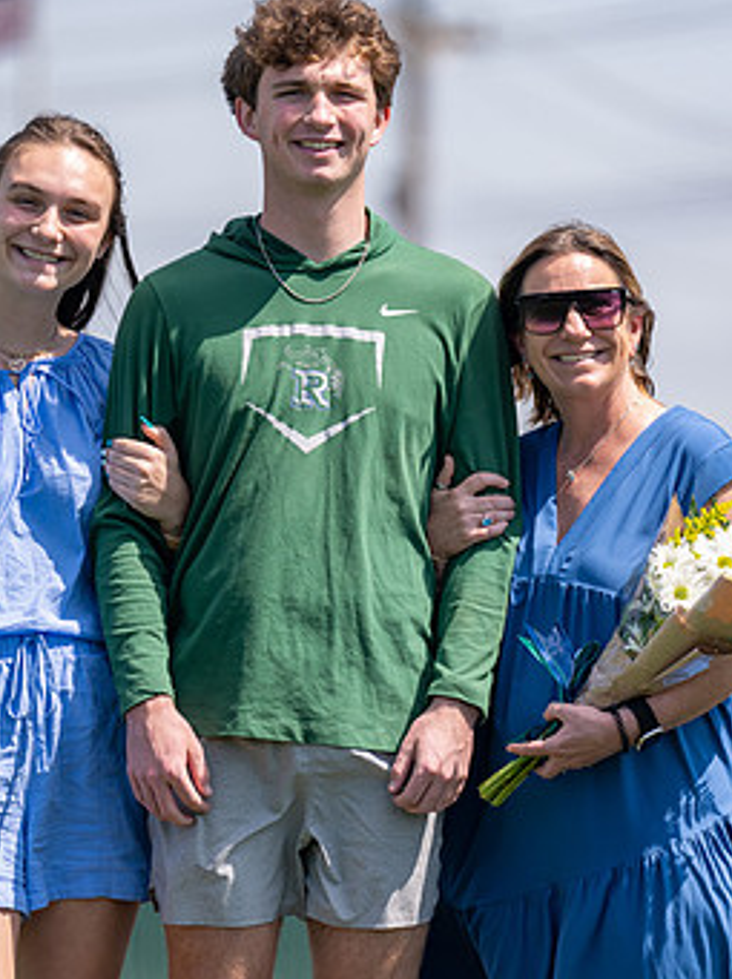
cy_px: 415
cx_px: 370
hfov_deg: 3.6
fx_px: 11666
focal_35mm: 413
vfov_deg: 4.8
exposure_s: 1/1600
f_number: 2.8
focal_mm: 200
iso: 100
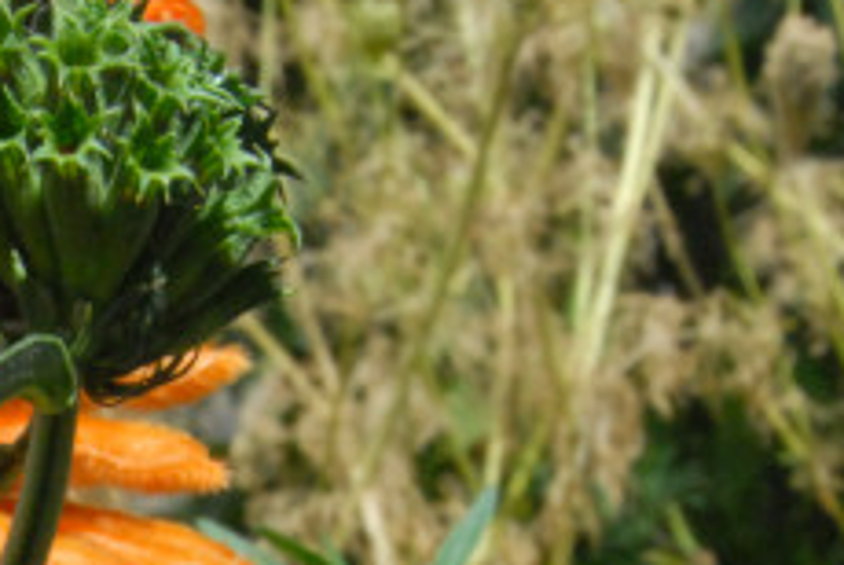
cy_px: 809
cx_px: -202
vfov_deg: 5.7
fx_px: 5634
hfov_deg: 8.5
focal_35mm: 240
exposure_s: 1/125
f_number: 29
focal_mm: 46
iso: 1100
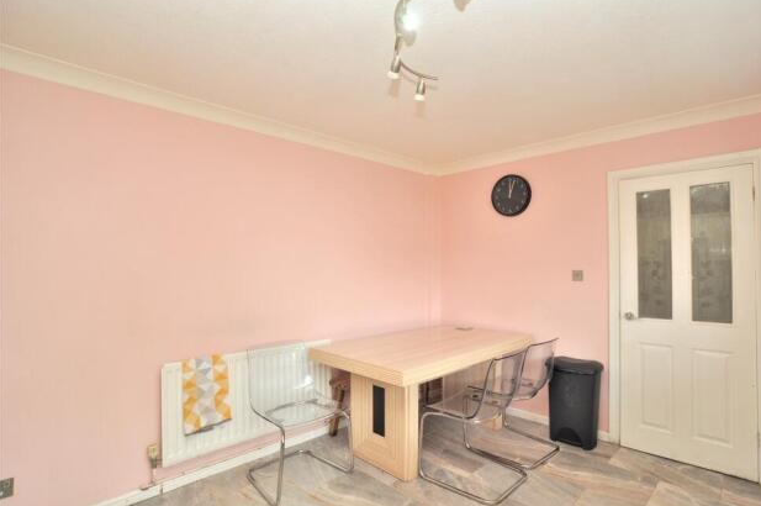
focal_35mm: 18
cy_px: 253
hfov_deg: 91.5
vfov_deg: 68.7
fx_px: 370
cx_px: 403
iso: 400
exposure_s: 1/100
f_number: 5
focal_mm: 11
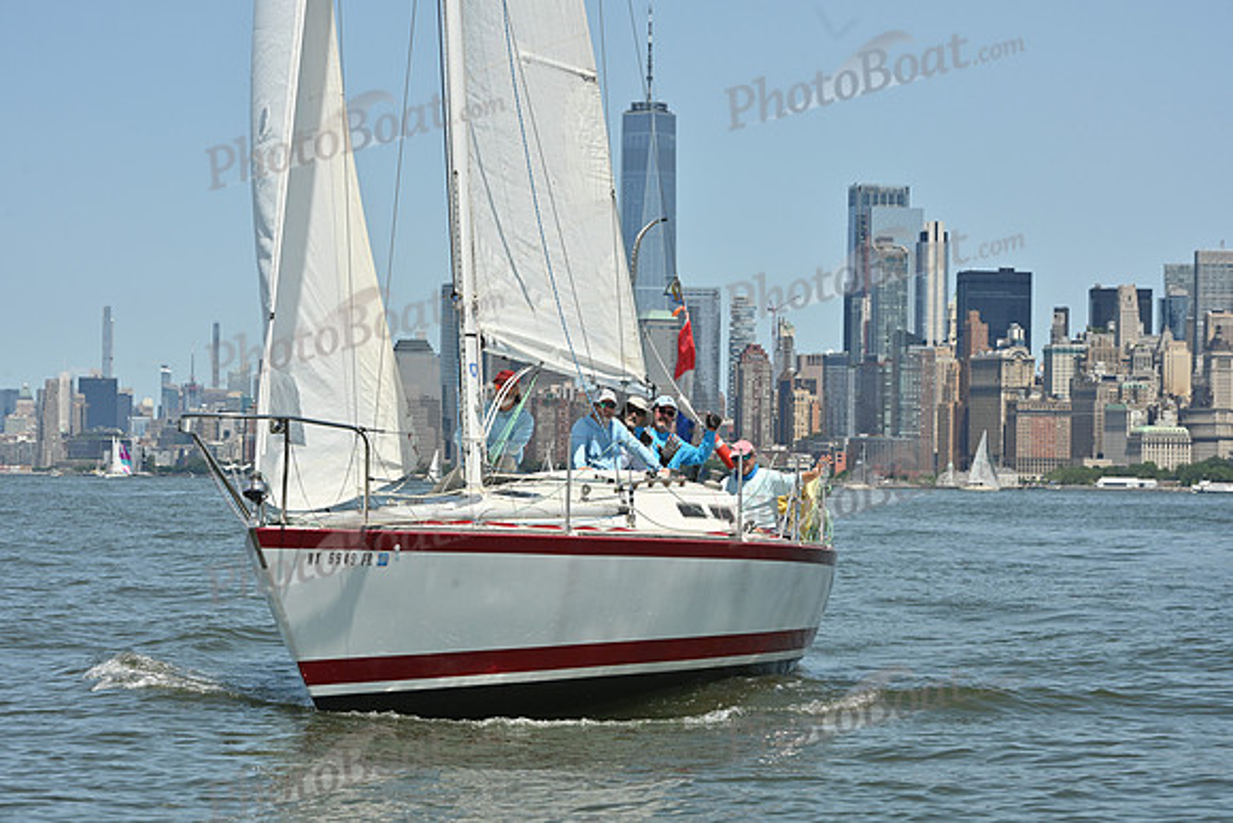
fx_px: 3494
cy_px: 412
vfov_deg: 13.4
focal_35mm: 102
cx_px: 616
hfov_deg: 20.0
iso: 320
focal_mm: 102
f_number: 10
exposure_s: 1/1000
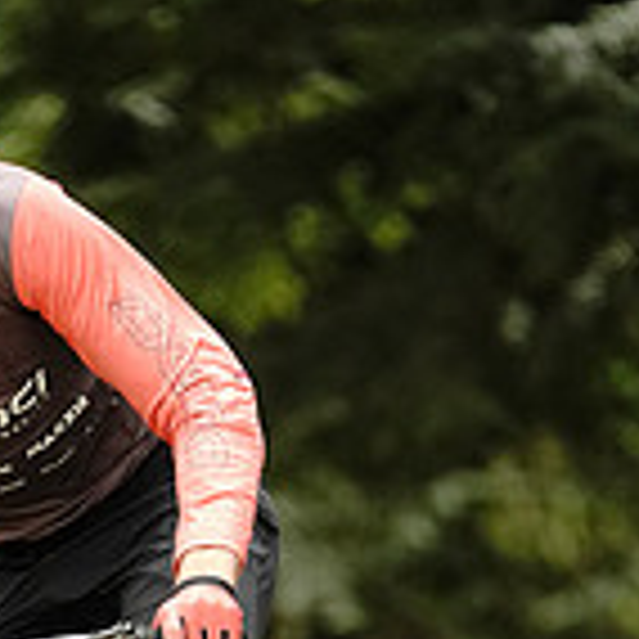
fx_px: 33771
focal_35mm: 1617
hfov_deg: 1.1
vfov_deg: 1.1
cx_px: 32
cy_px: 927
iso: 5000
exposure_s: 1/2500
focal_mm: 600
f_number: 4
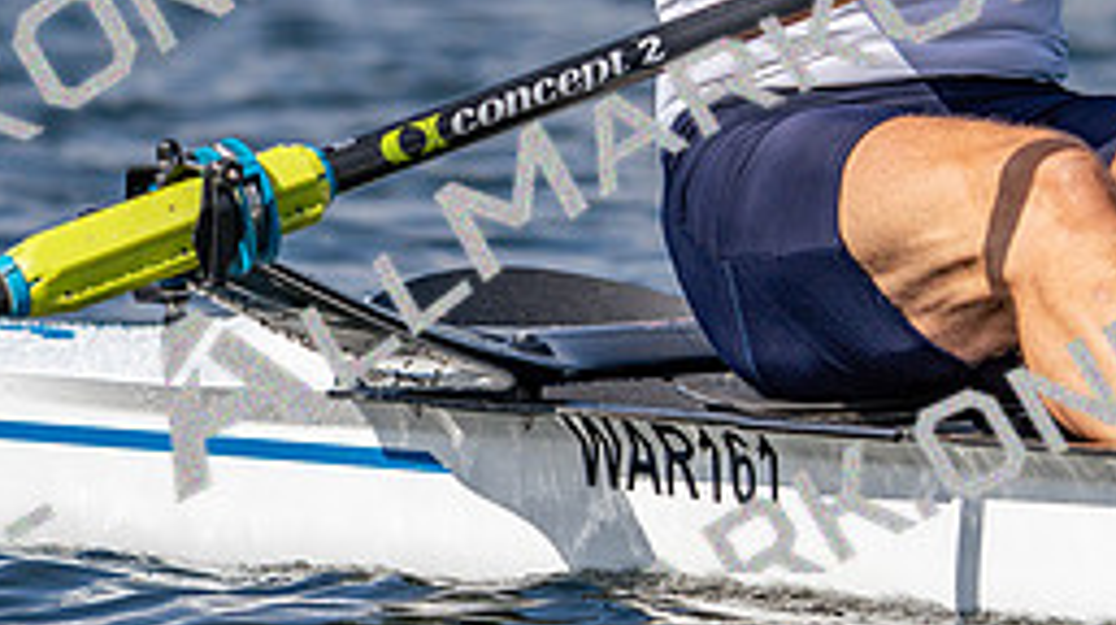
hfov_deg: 3.1
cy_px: -171
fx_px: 20843
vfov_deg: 1.7
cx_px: 1042
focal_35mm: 705
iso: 160
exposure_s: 1/1600
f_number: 5.6
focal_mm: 298
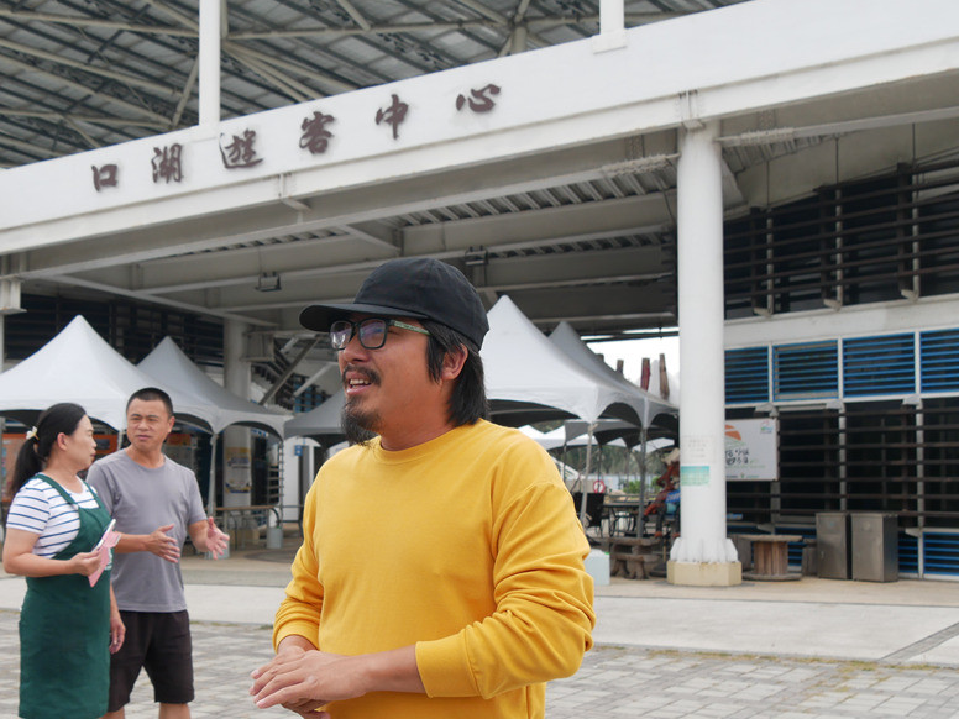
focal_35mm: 49
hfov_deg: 38.7
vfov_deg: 29.6
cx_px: 371
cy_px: 431
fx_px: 1357
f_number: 5
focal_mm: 19
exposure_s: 1/400
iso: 200
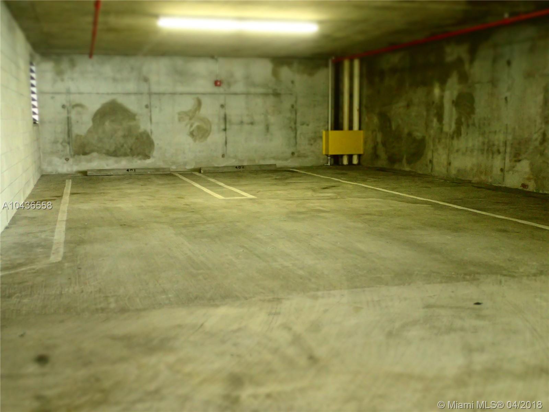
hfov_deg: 46.8
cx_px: 274
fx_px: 634
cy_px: 206
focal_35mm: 40
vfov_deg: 36.0
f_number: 2.8
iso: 800
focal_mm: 7.34
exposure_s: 1/30
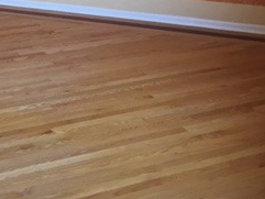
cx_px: 46
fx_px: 590
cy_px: -55
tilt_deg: -9.3
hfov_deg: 24.8
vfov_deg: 18.0
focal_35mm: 77
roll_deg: +0.4
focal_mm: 4.15
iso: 50
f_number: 2.2
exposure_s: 1/30
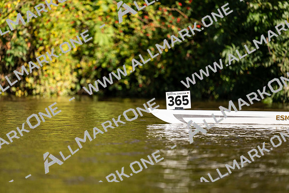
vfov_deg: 3.4
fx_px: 3212
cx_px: 144
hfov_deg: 5.2
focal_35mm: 400
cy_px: 96
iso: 560
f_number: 4.5
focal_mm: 400
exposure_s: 1/3200
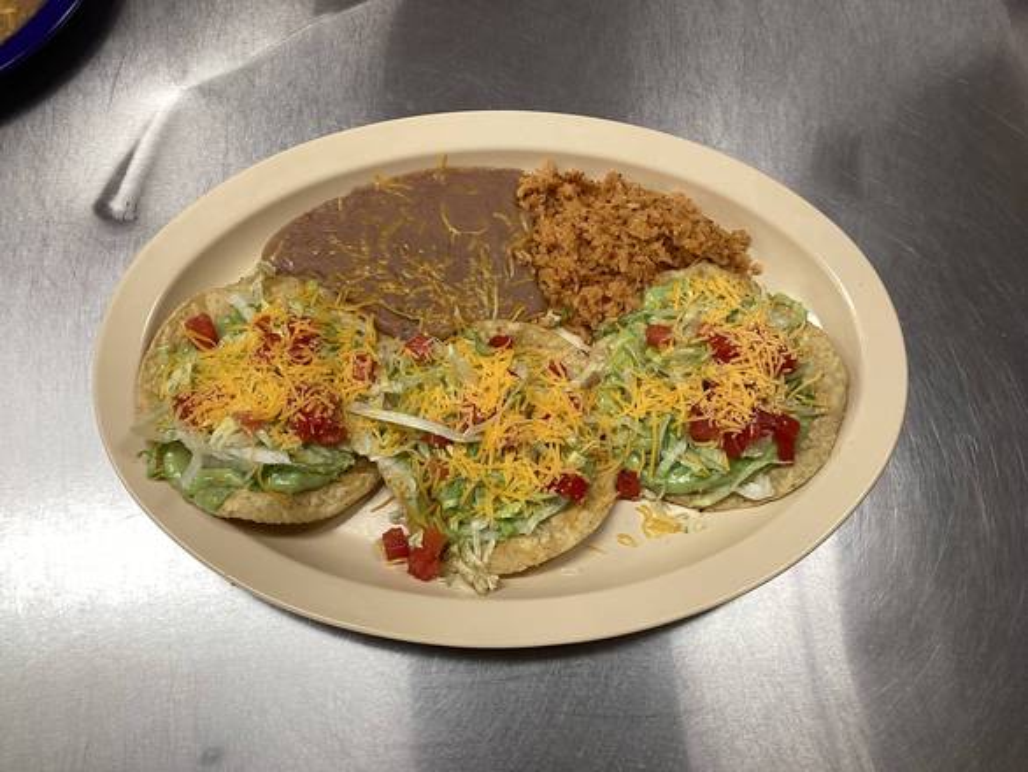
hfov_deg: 58.3
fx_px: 921
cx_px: 514
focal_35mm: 31
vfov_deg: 45.5
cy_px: 386
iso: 50
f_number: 2.4
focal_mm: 3.3
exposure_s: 1/60
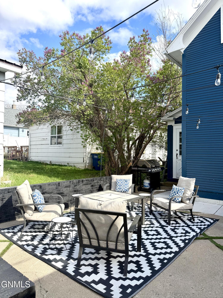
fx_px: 206
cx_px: 112
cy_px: 149
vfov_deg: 71.6
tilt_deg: +1.6
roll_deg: -1.8
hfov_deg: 56.8
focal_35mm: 24
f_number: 1.78
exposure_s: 1/2370
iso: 80
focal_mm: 6.76
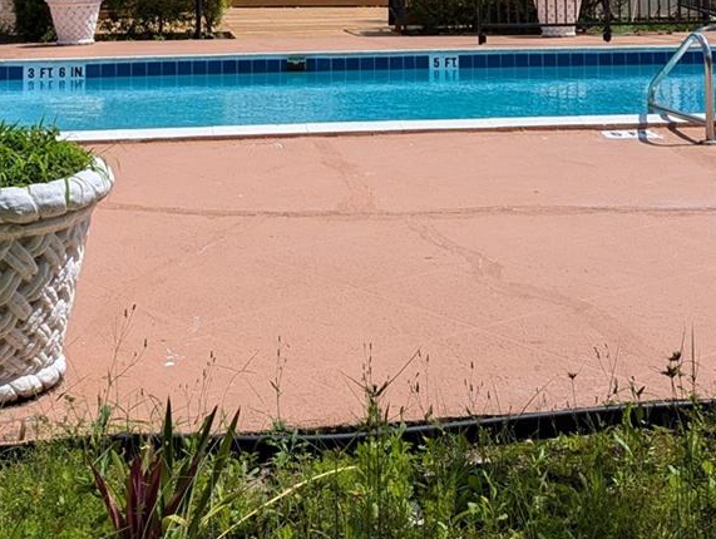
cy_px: -155
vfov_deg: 20.2
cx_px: 364
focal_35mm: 67
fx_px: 1388
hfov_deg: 28.9
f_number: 1.85
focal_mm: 6.81
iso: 46
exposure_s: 1/3906
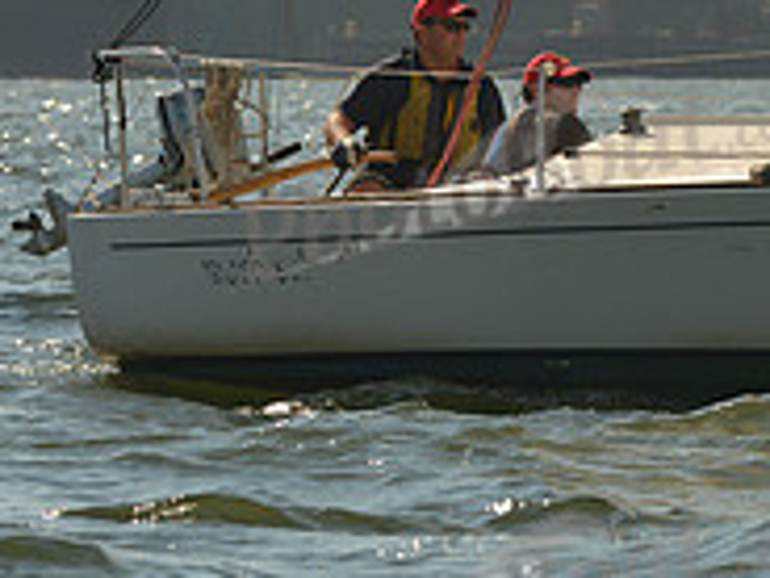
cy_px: -103
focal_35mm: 606
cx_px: 1046
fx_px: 13480
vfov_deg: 2.5
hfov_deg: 3.3
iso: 320
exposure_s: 1/1600
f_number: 7.1
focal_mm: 200
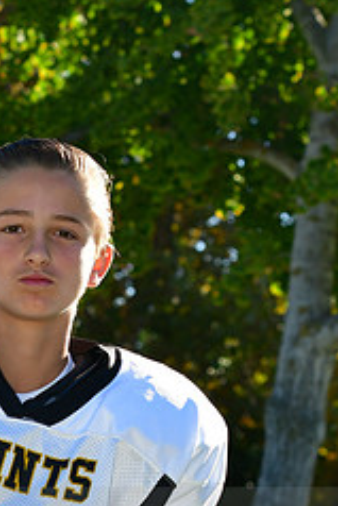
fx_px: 3600
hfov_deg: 5.4
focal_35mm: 256
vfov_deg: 8.0
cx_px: -10
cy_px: 517
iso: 400
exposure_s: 1/640
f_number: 6.3
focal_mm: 70
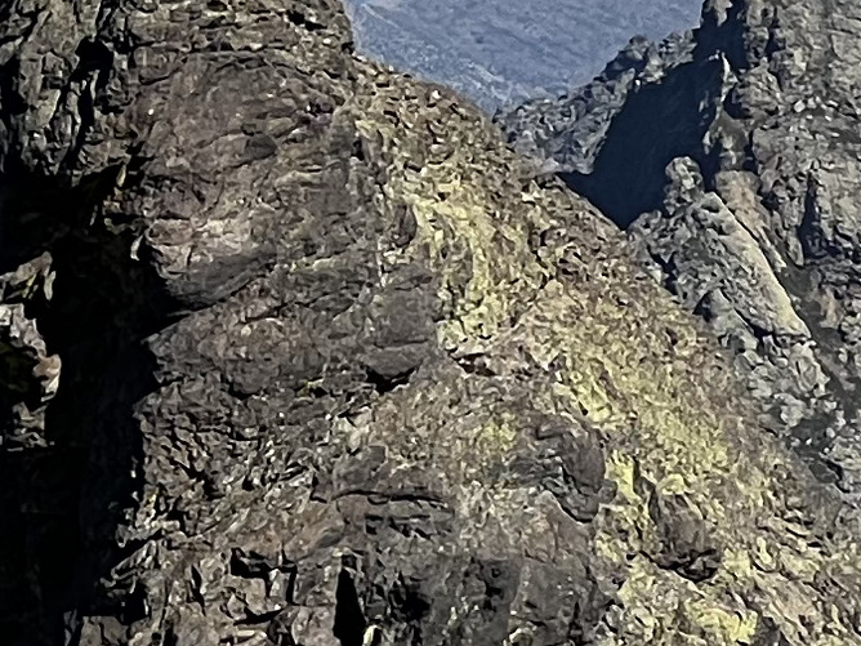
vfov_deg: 3.2
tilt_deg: -2.3
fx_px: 11466
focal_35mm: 461
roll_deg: -0.7
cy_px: -206
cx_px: -710
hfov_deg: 4.3
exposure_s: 1/1119
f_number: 2.8
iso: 32
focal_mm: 9
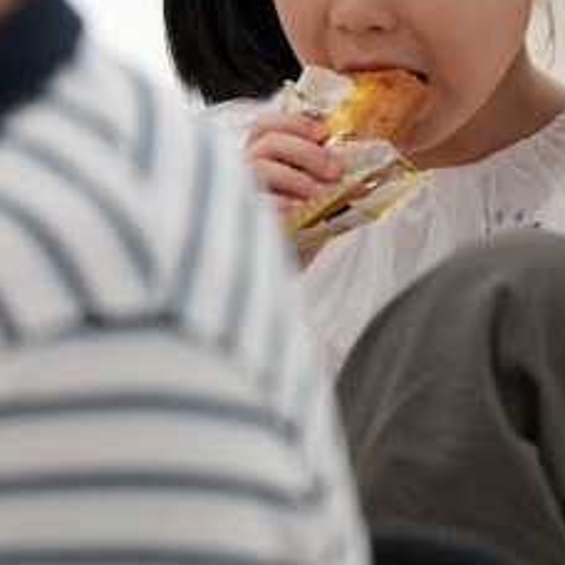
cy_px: -40
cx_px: 580
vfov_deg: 2.6
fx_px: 12391
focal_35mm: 671
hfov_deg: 2.6
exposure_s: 1/250
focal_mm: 200
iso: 2500
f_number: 4
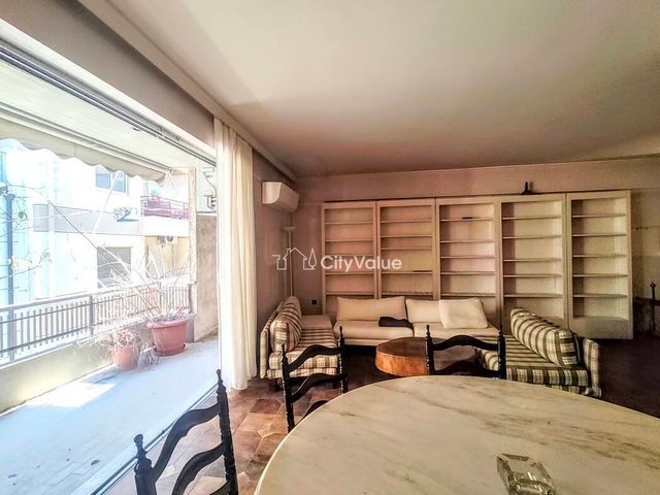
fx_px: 286
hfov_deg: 98.2
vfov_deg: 81.7
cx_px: 330
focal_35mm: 15
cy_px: 248
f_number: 2.2
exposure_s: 1/100
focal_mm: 1.67
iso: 80
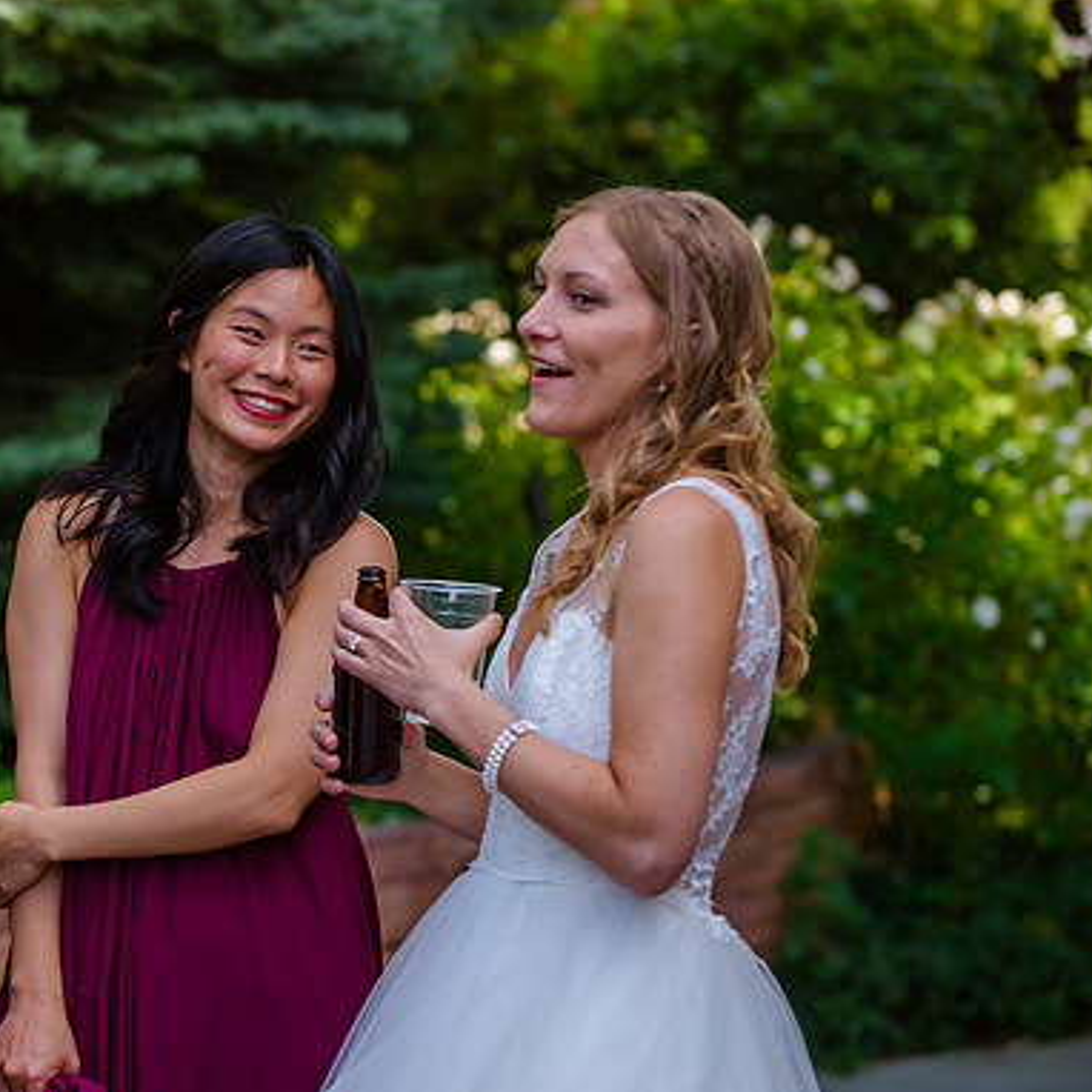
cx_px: 302
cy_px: 543
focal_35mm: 145
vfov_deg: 12.0
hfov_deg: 12.0
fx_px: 5175
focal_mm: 102
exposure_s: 1/800
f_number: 3.5
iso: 400
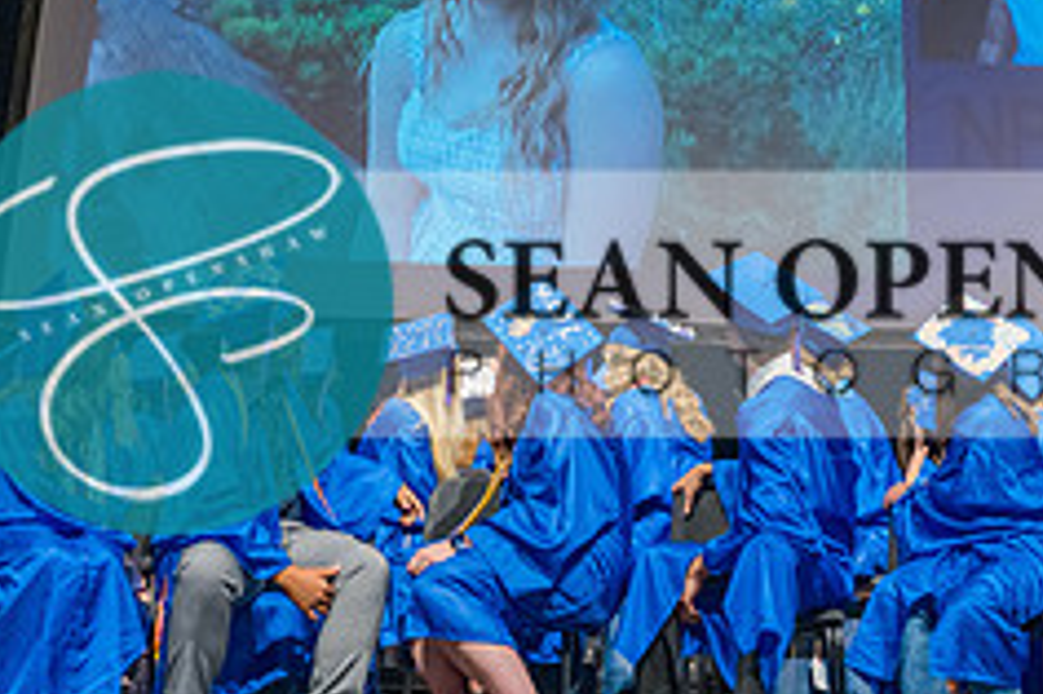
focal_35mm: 59
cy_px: 223
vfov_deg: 22.8
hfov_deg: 33.7
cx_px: 676
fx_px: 1708
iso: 2500
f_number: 2.8
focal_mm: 24
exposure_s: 1/160
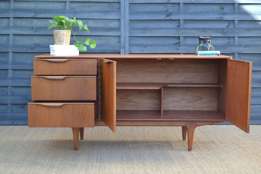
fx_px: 413
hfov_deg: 35.1
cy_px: 87
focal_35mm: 57
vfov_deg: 23.8
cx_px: 130
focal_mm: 38
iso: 220
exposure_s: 1/125
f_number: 4.8
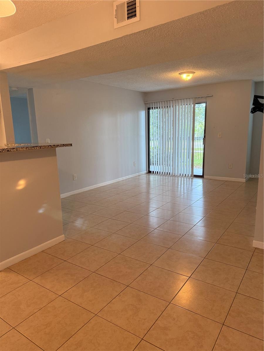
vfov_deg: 71.6
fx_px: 244
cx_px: 132
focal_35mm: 24
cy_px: 176
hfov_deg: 56.8
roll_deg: +2.1
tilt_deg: -9.4
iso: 200
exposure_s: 1/154
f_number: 1.78
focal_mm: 6.76
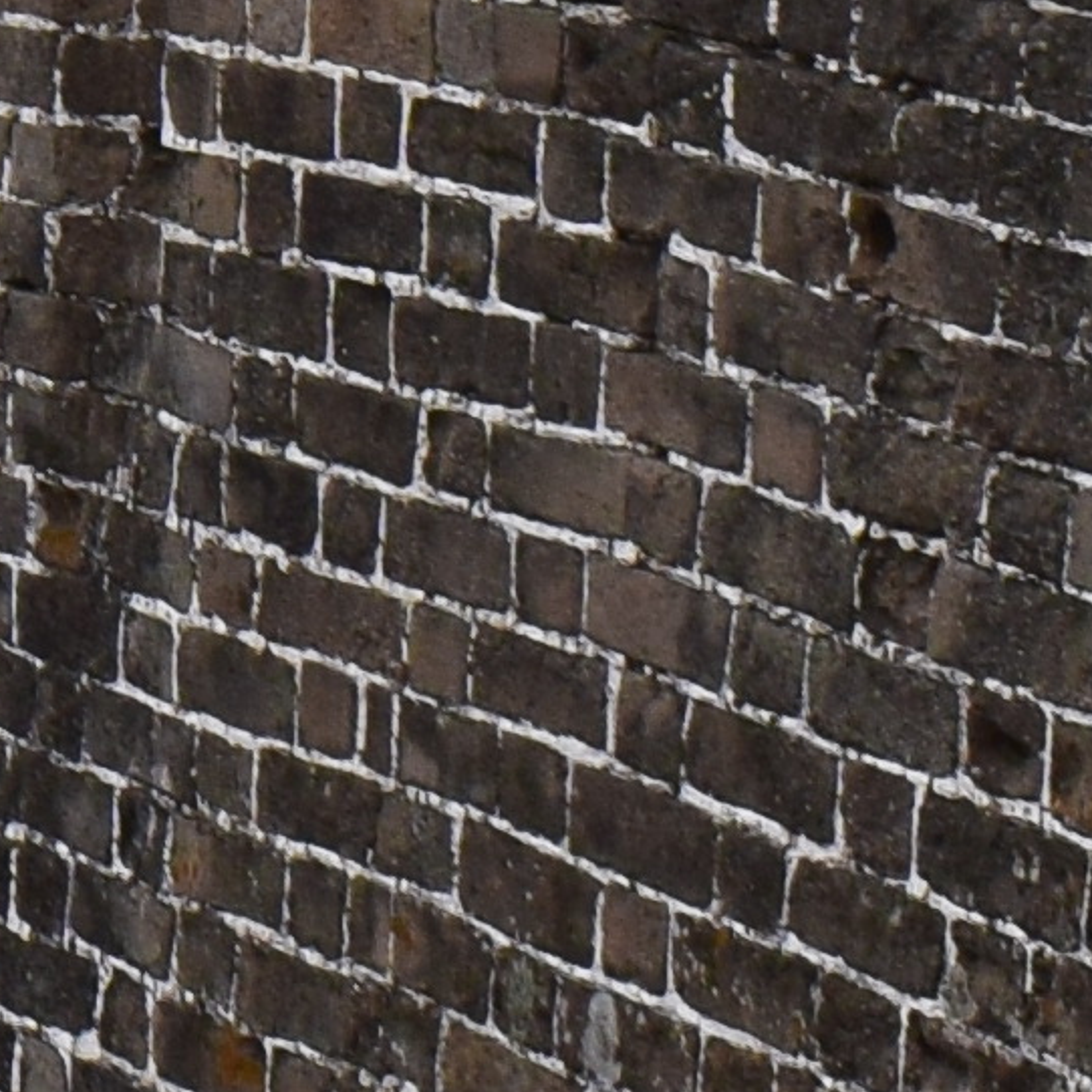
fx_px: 10065
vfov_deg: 6.0
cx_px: -2045
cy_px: -1402
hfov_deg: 5.8
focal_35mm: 282
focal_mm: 20
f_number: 10
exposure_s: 1/320
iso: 400
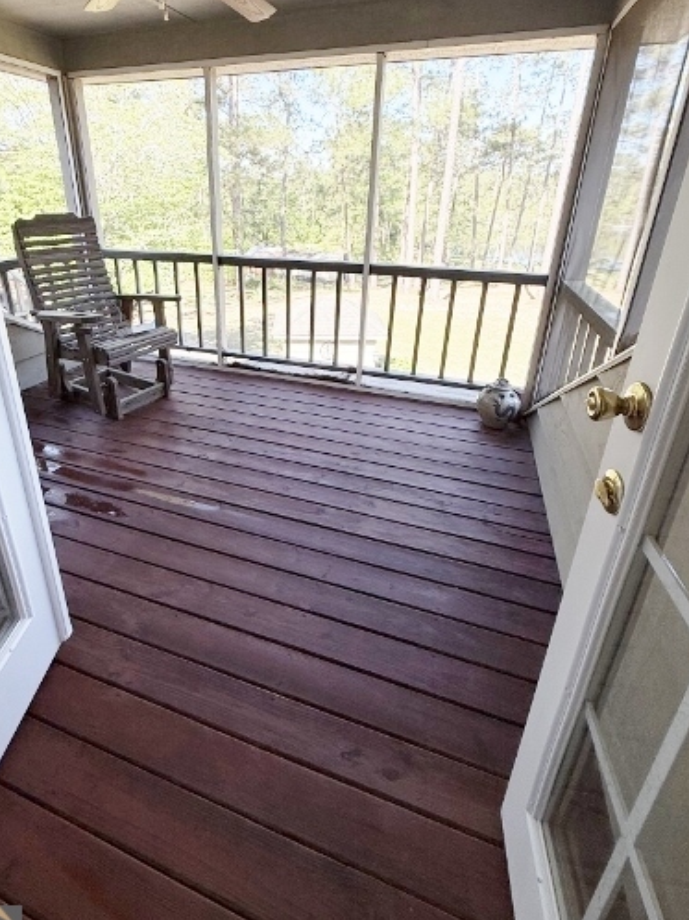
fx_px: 478
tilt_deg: -21.7
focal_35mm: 18
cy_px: 373
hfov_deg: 71.1
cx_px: 288
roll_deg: +0.0
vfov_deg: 86.8
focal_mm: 2.22
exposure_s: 1/223
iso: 50
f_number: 2.2
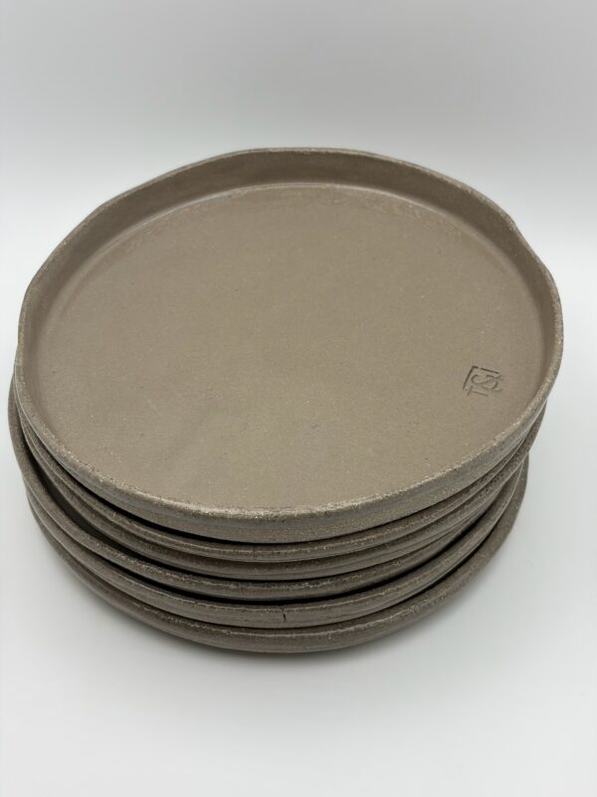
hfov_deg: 28.0
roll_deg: +1.9
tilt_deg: -44.3
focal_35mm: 52
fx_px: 1196
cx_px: 298
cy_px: 398
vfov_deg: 36.8
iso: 32
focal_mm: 5.96
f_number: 1.6
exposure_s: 1/1218
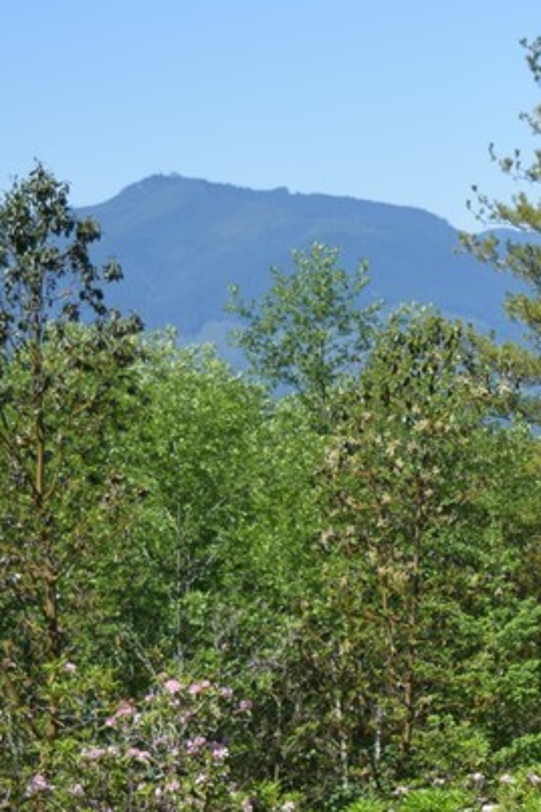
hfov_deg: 9.1
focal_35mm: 146
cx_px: 832
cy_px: 620
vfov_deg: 14.0
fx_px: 3291
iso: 200
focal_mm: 36
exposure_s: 1/1000
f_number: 4.8
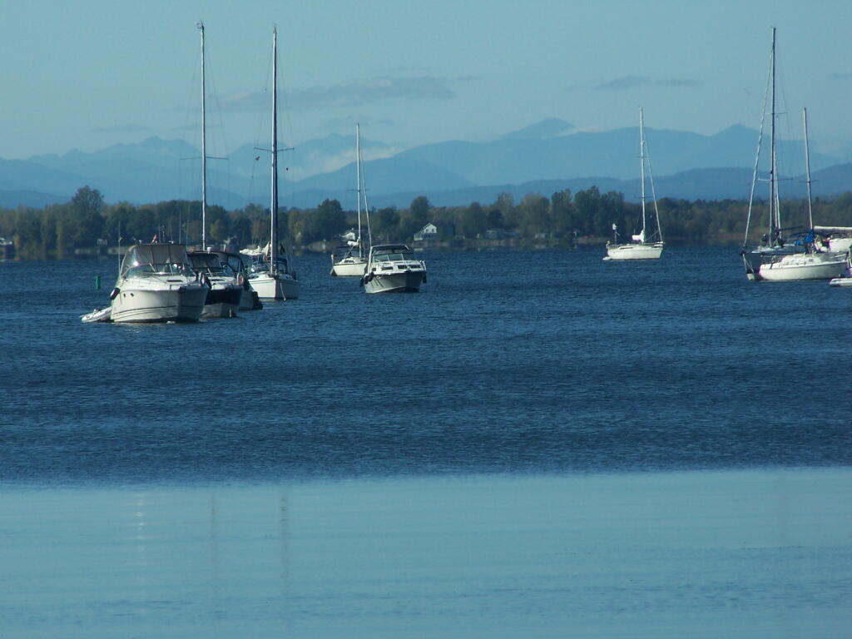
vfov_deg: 3.9
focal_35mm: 380
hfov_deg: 5.2
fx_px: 9353
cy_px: 320
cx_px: 426
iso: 100
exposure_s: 1/125
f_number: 8
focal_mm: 63
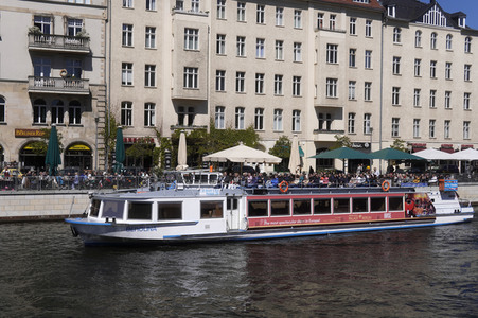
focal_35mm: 45
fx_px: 597
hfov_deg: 43.6
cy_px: 159
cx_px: 239
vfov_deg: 29.8
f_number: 8
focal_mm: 30
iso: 160
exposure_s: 1/1000
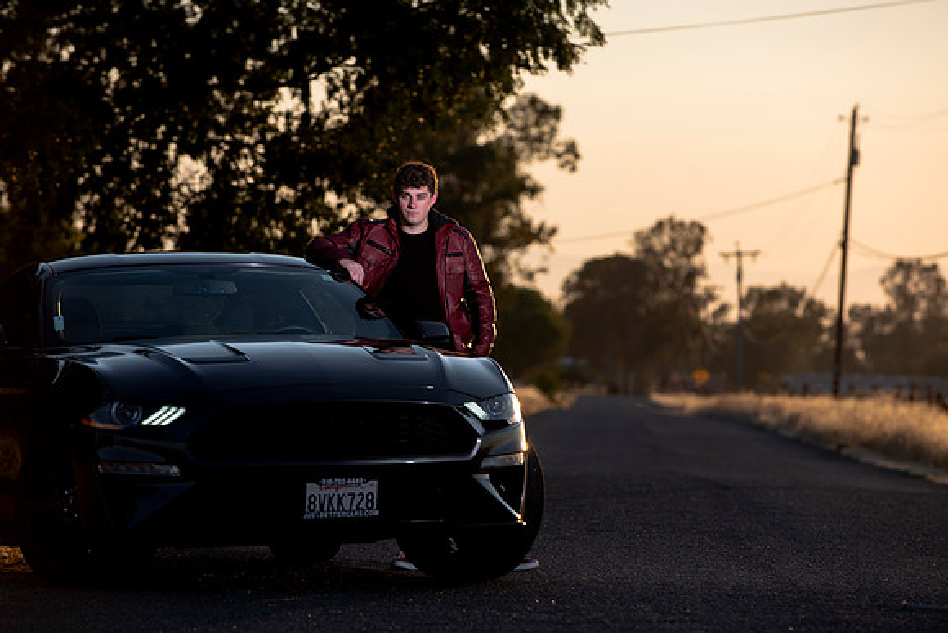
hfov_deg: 9.5
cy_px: 316
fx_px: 5686
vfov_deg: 6.4
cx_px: 474
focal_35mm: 216
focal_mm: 200
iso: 50
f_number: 5.6
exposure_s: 1/250
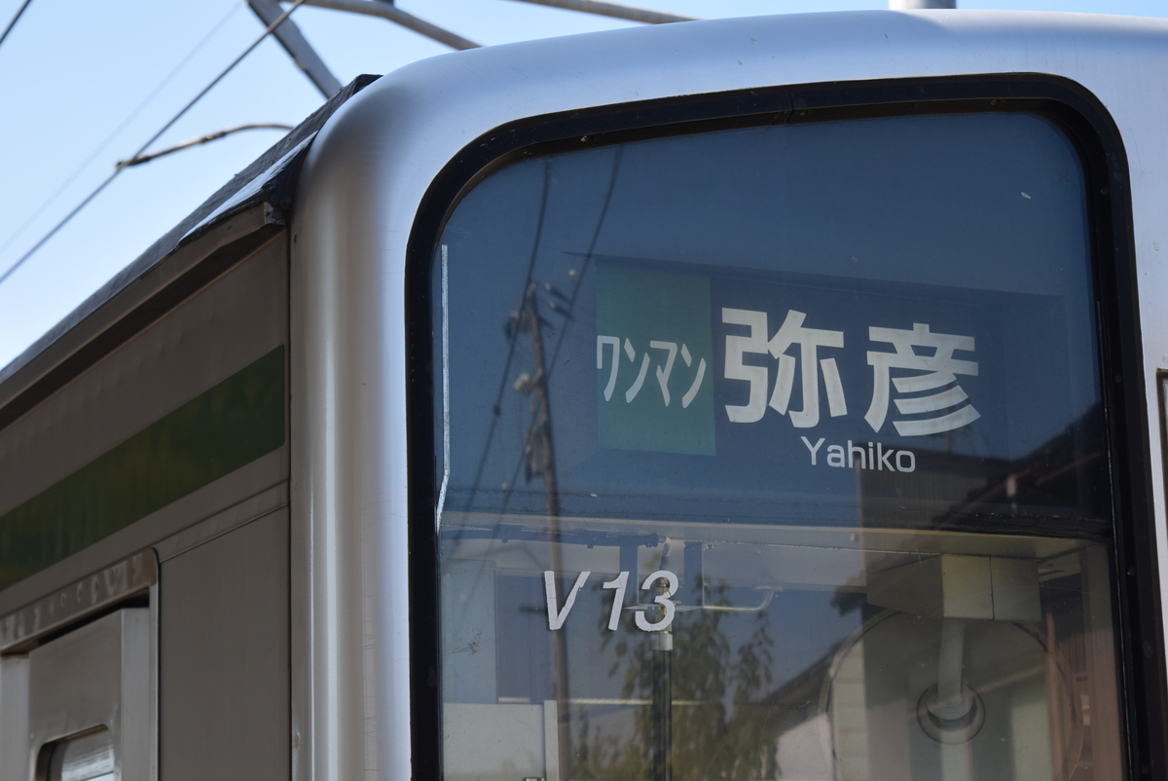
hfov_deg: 24.6
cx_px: 584
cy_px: 390
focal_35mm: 82
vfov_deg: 16.6
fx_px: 2679
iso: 100
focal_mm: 55
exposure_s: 1/200
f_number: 6.3
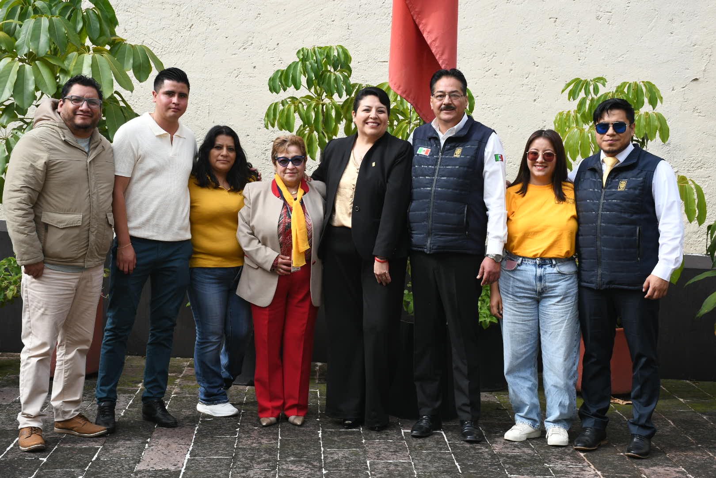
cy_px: 239
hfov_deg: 30.1
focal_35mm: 67
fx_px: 1332
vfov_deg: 20.3
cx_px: 358
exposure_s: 1/125
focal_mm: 45
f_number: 8
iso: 100
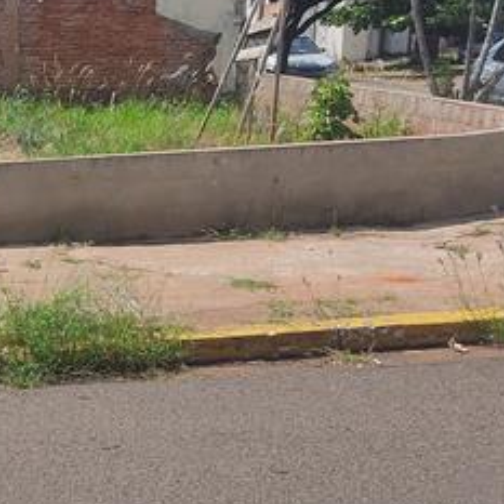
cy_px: 257
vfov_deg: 27.3
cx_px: -96
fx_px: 1038
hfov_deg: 24.7
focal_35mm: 63
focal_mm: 4.74
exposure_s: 1/1430
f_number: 1.79
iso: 100
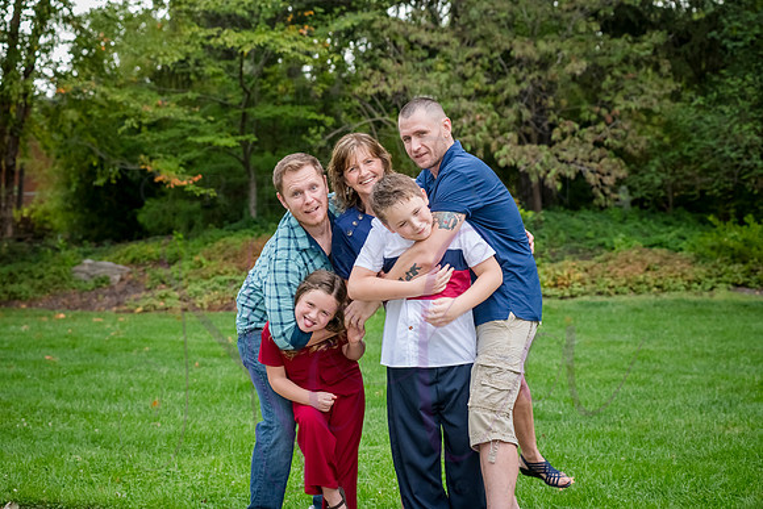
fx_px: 2120
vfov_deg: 13.7
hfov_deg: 20.4
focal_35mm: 100
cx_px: 382
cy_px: 254
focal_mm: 100
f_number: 5.6
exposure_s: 1/250
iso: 1250
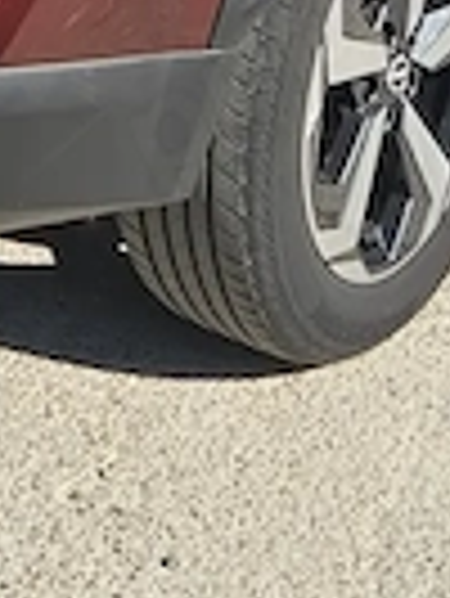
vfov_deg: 12.6
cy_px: -580
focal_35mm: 138
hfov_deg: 10.7
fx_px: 2388
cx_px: 94
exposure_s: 1/1096
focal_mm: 5.4
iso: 25
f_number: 1.8
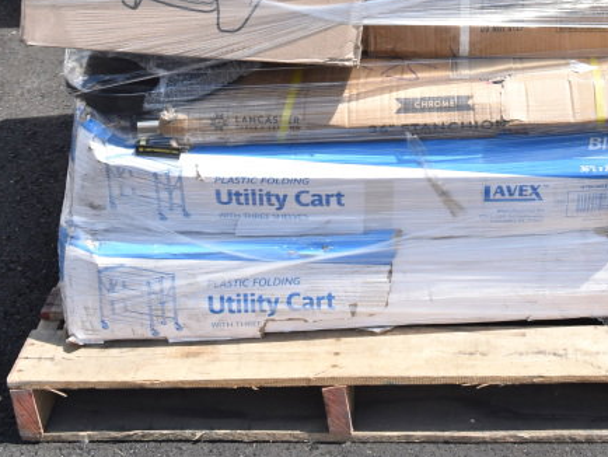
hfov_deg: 23.7
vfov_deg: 16.9
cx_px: 413
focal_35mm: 82
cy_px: -152
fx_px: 1441
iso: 200
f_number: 7.1
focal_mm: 27
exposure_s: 1/320
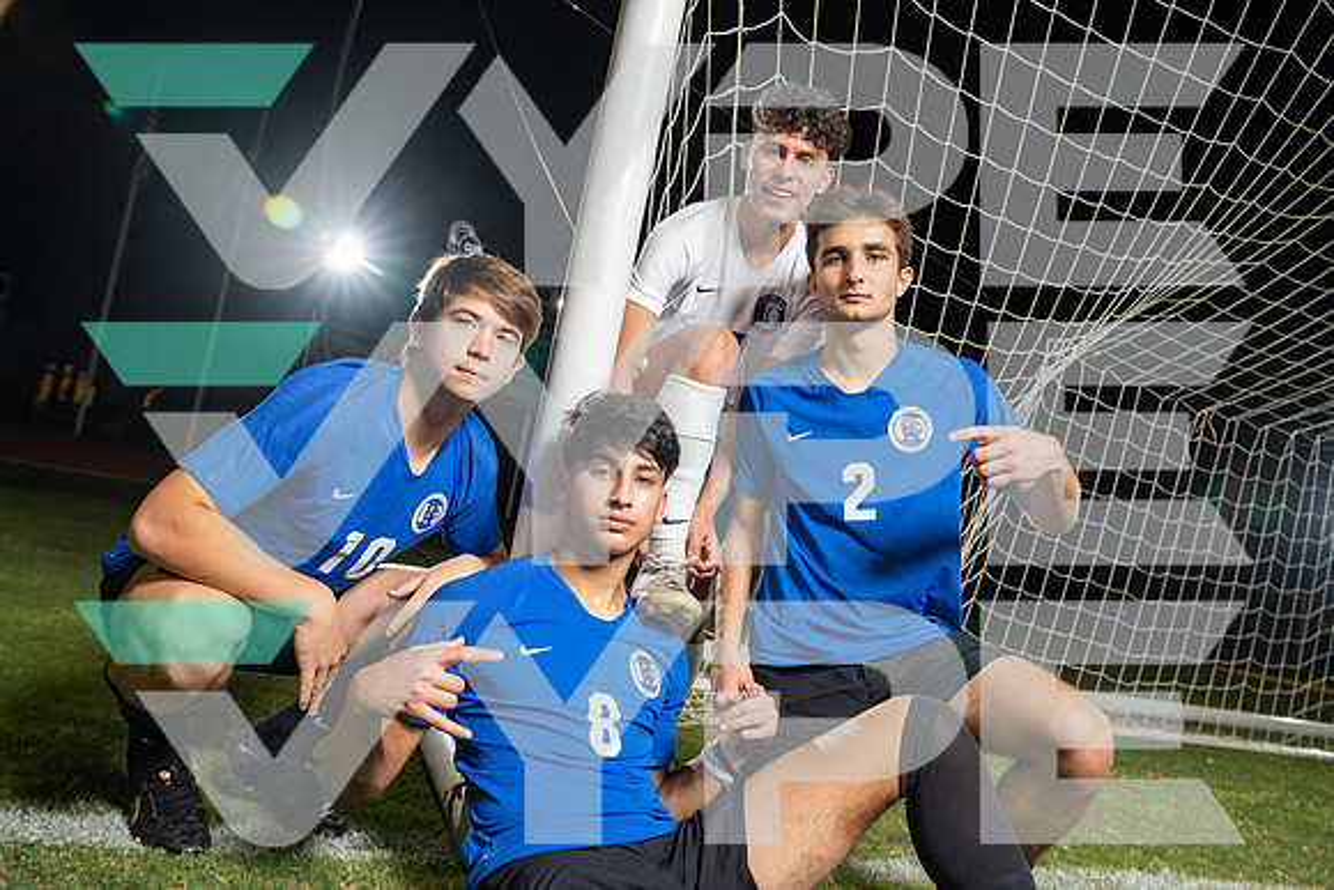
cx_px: 667
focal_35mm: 27
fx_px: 1001
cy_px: 445
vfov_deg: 48.0
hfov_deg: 67.4
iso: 400
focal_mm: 27
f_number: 4
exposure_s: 1/125
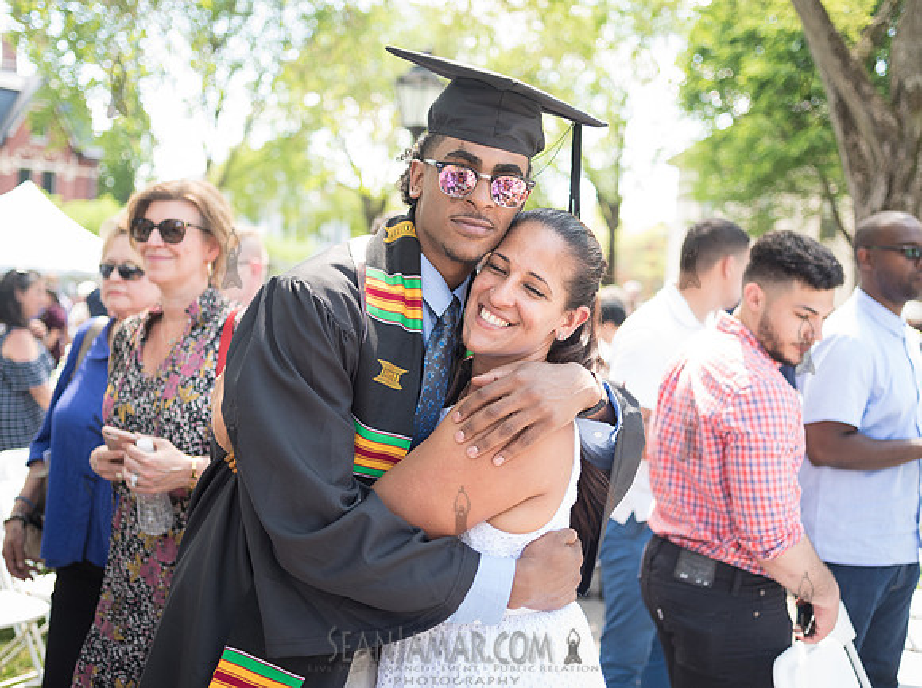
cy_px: 329
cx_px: 447
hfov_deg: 46.0
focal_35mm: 41
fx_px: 1087
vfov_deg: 35.1
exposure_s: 1/640
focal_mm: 35
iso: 500
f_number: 2.8
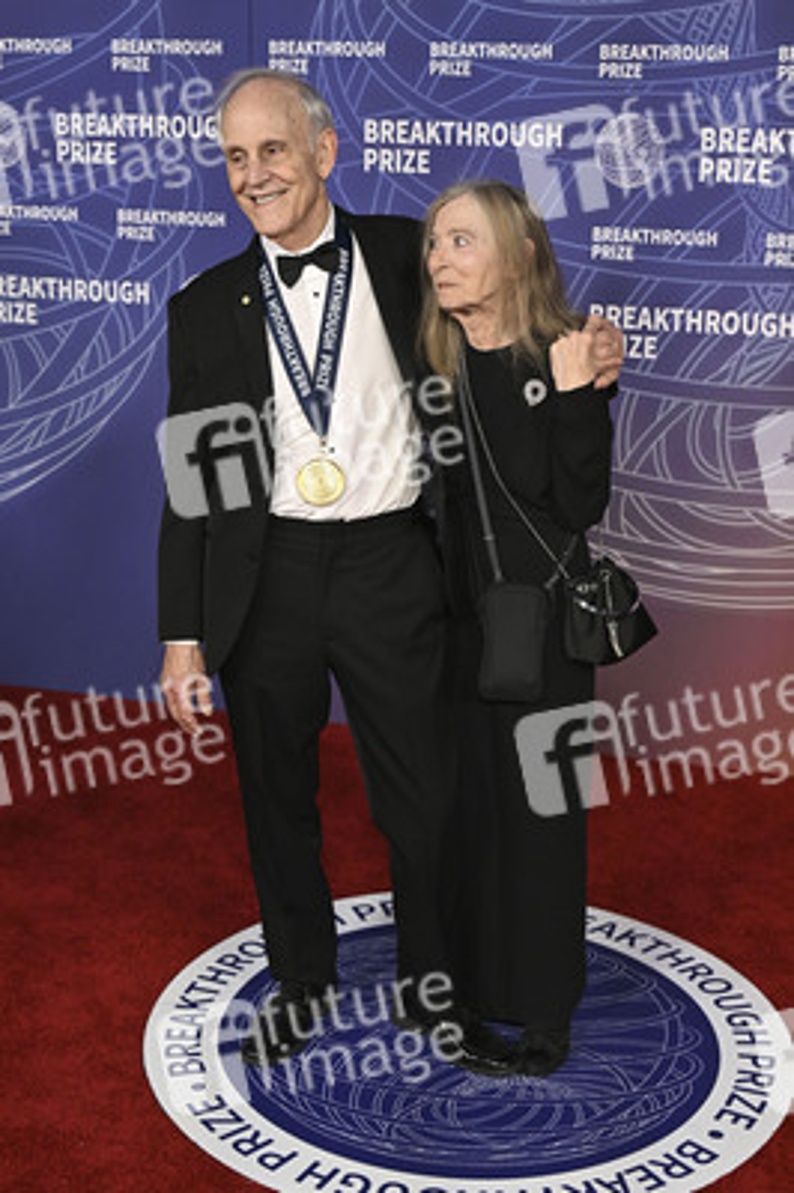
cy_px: 596
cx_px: 397
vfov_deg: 41.1
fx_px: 1591
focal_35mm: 48
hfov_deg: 28.0
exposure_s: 1/320
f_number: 4
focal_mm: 48
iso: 2000
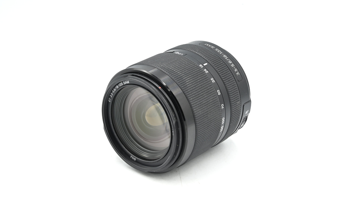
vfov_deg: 15.3
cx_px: 179
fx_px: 750
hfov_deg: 26.9
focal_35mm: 79
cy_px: 97
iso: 200
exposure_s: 1/20
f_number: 14
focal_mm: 75
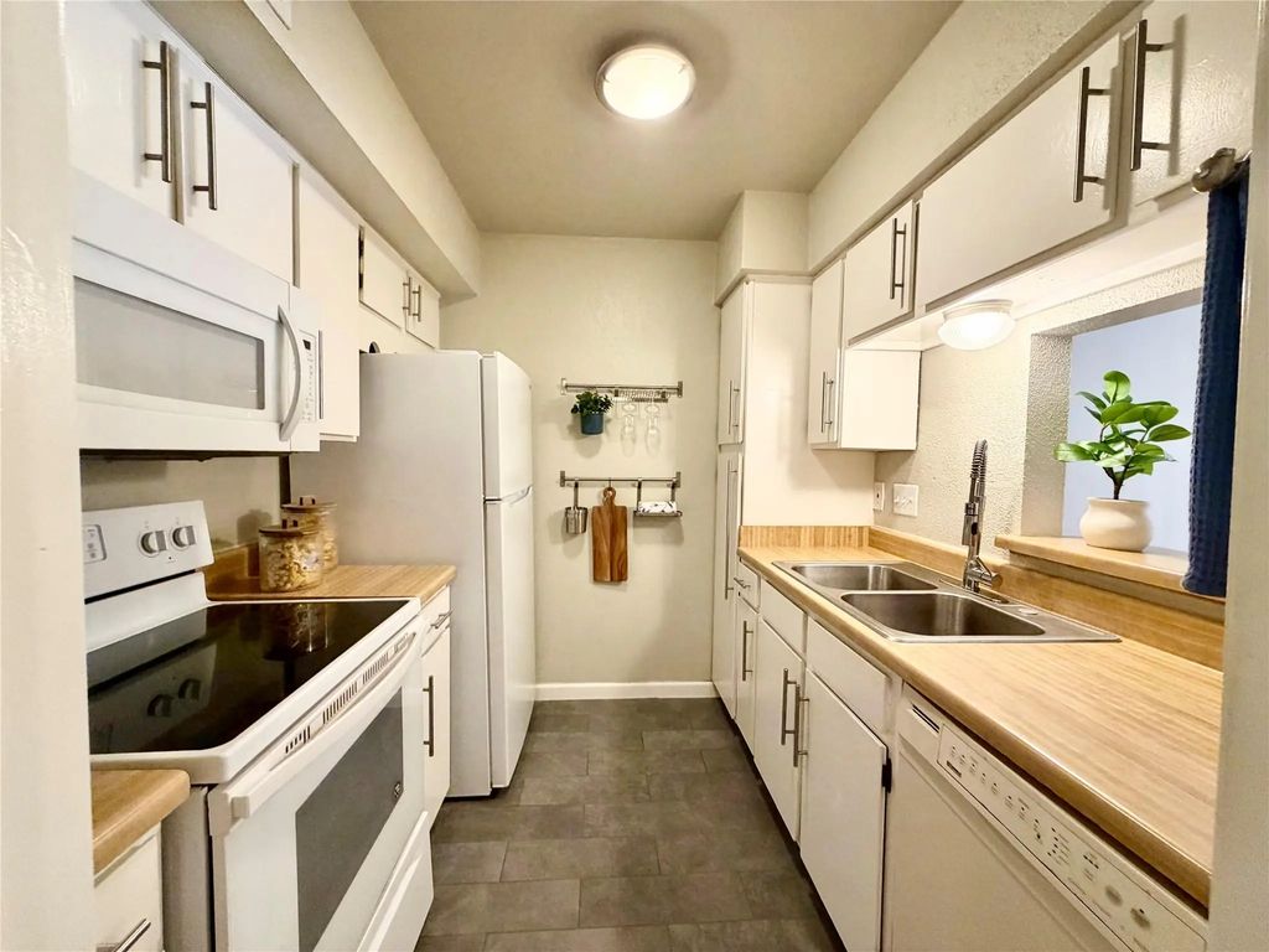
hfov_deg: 102.1
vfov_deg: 85.7
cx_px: 634
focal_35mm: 14
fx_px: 513
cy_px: 476
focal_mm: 2.22
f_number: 2.2
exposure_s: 1/60
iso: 250
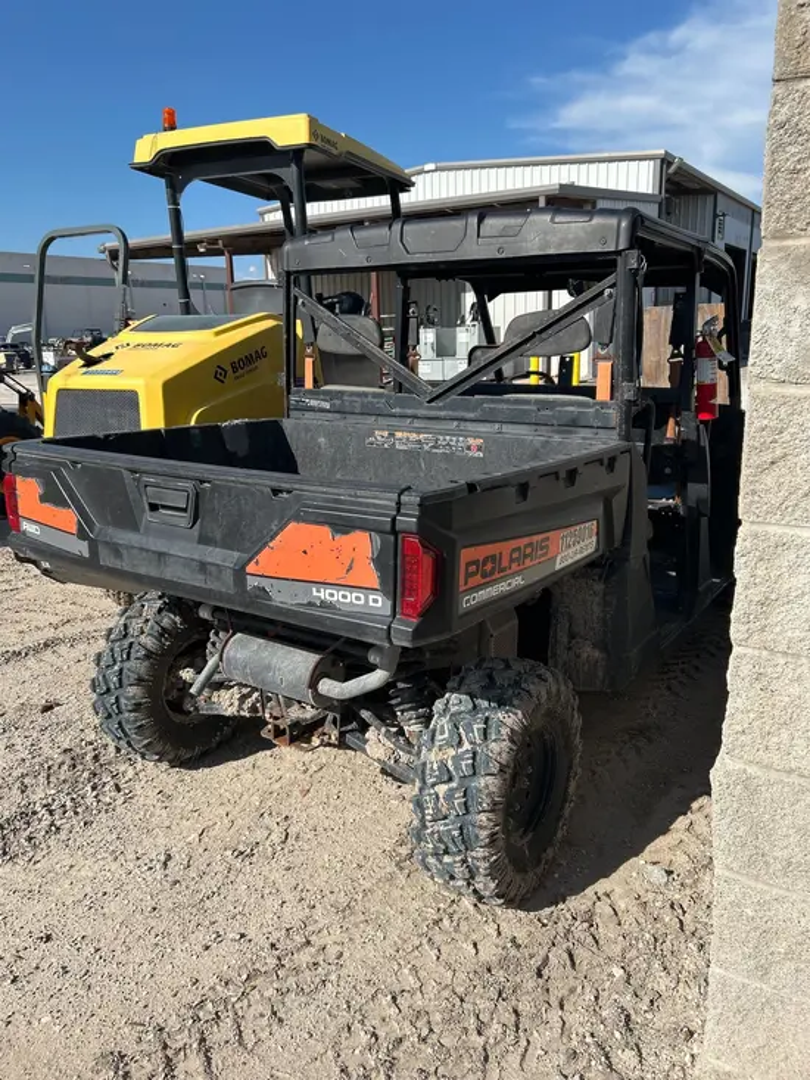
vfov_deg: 67.3
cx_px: 405
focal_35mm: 26
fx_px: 811
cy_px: 540
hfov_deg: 53.1
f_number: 1.5
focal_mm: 5.7
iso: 50
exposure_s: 1/4444
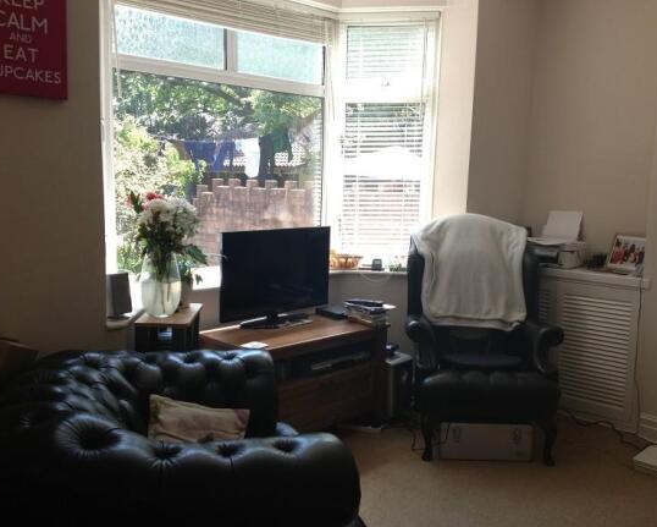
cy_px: 266
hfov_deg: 49.1
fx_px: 720
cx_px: 336
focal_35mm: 37
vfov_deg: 40.2
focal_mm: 4.28
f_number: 2.4
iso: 80
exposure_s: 1/154
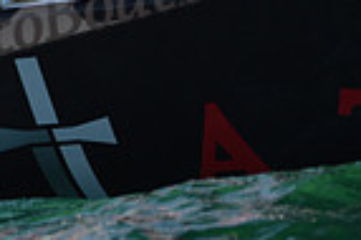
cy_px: -77
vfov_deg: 4.8
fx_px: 2845
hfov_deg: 7.1
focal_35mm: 284
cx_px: -245
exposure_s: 1/800
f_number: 2.8
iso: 250
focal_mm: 70
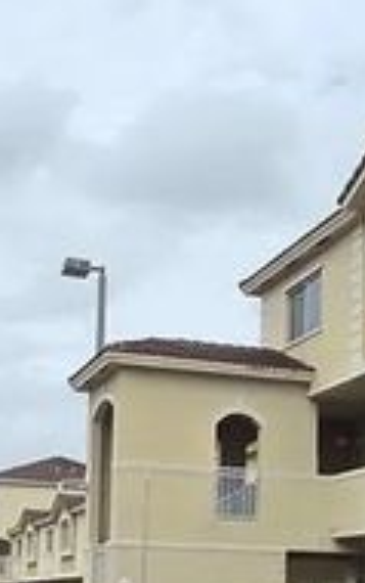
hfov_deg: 20.9
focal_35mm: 62
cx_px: 135
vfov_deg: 31.6
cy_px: 511
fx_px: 985
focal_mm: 2.2
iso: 50
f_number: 2.2
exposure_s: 1/1343
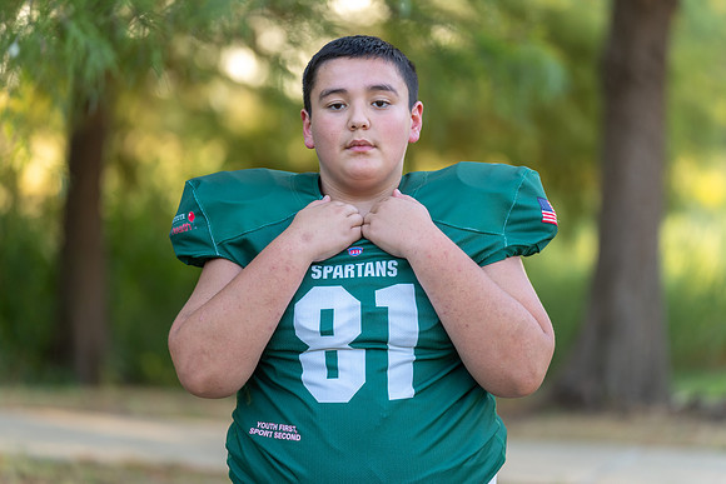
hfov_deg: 14.3
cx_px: 363
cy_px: 242
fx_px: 2894
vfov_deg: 9.6
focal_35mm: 143
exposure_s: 1/320
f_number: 2.8
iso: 250
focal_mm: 138
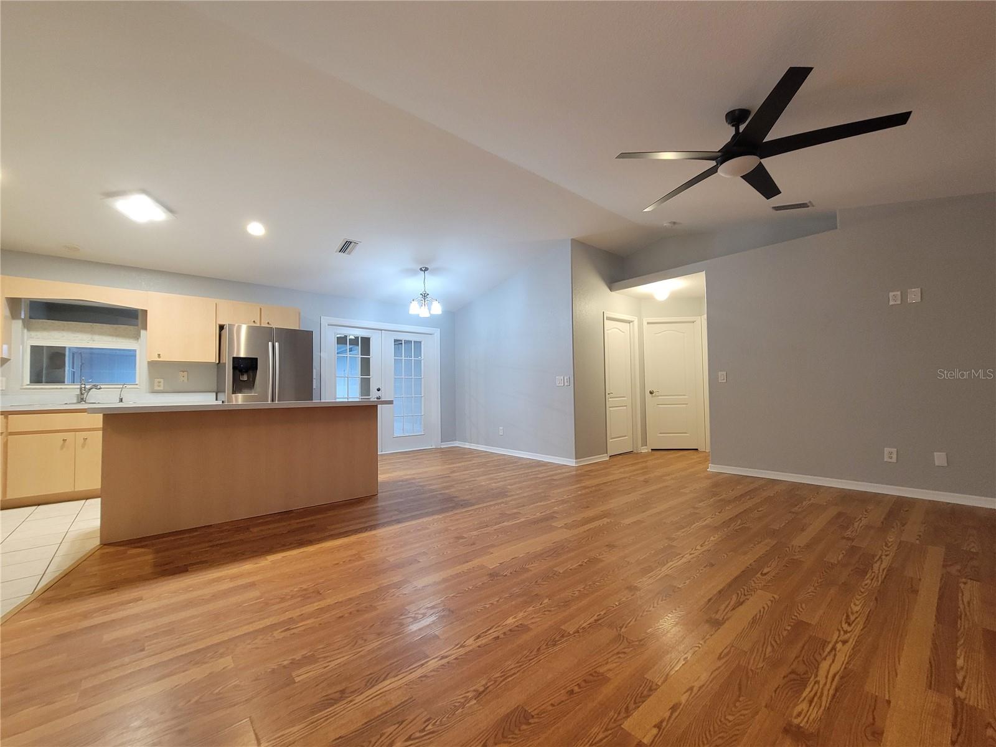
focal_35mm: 13
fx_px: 374
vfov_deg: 89.9
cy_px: 374
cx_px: 498
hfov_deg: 106.2
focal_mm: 2.2
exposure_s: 1/30
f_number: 2.2
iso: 320
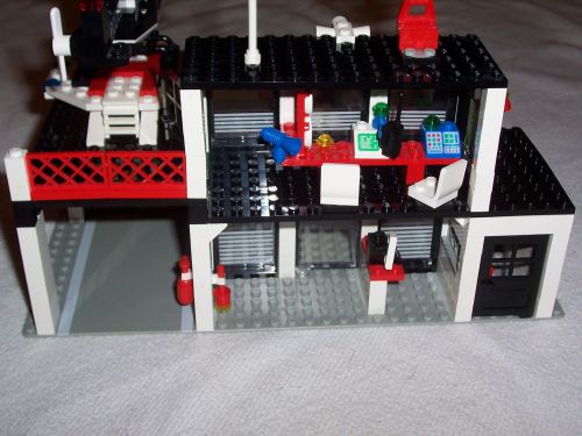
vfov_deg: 31.5
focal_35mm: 46
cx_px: 291
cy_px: 218
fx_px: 773
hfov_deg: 41.2
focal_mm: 7
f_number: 3
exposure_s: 1/60
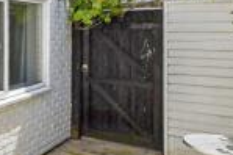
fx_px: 310
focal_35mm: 48
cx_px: -63
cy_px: 26
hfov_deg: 32.2
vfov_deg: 27.3
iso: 1000
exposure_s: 1/2000
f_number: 9
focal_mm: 10
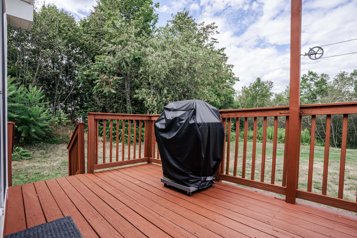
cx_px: 178
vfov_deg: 70.4
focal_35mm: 17
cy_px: 119
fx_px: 169
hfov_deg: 93.3
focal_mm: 17
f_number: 8
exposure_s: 1/320
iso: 100
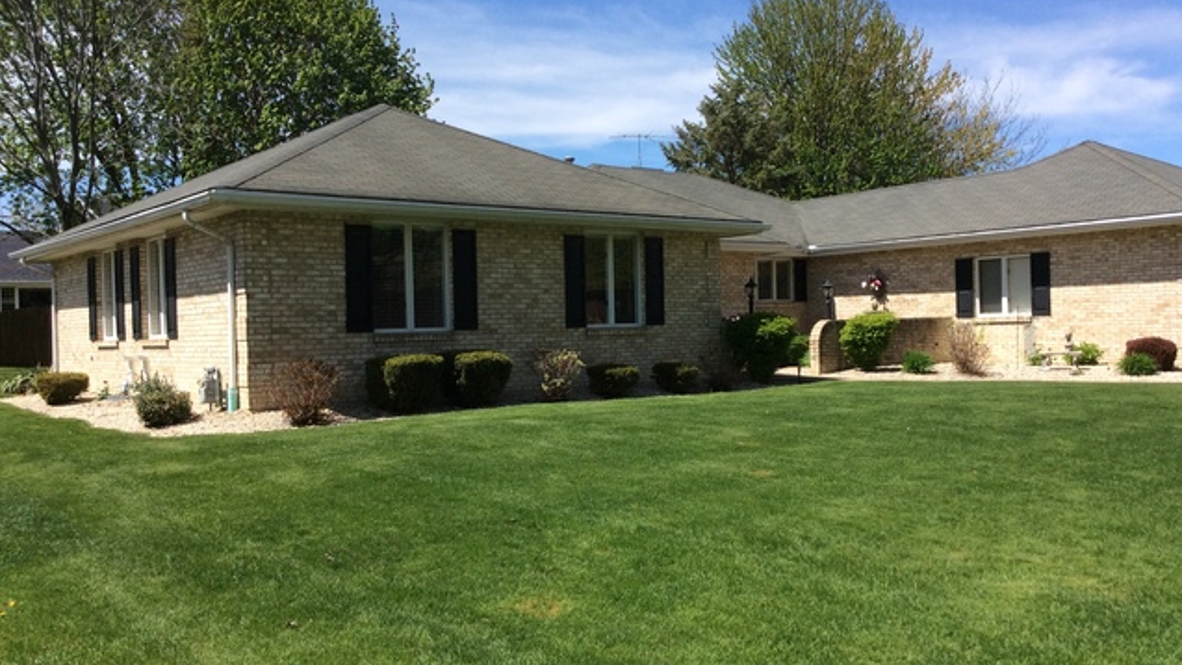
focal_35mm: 35
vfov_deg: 33.7
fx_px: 1097
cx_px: 592
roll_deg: +2.6
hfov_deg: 56.6
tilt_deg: -0.4
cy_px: 323
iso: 32
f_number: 2.4
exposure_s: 1/1466
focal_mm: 3.3
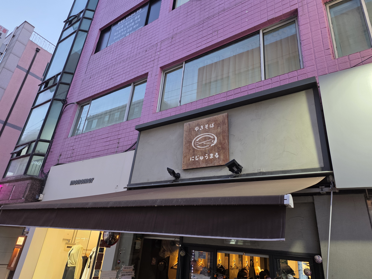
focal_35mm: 23
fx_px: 247
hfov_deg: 73.9
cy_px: 140
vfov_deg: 58.9
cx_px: 186
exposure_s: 1/120
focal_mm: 6.3
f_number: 1.7
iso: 250
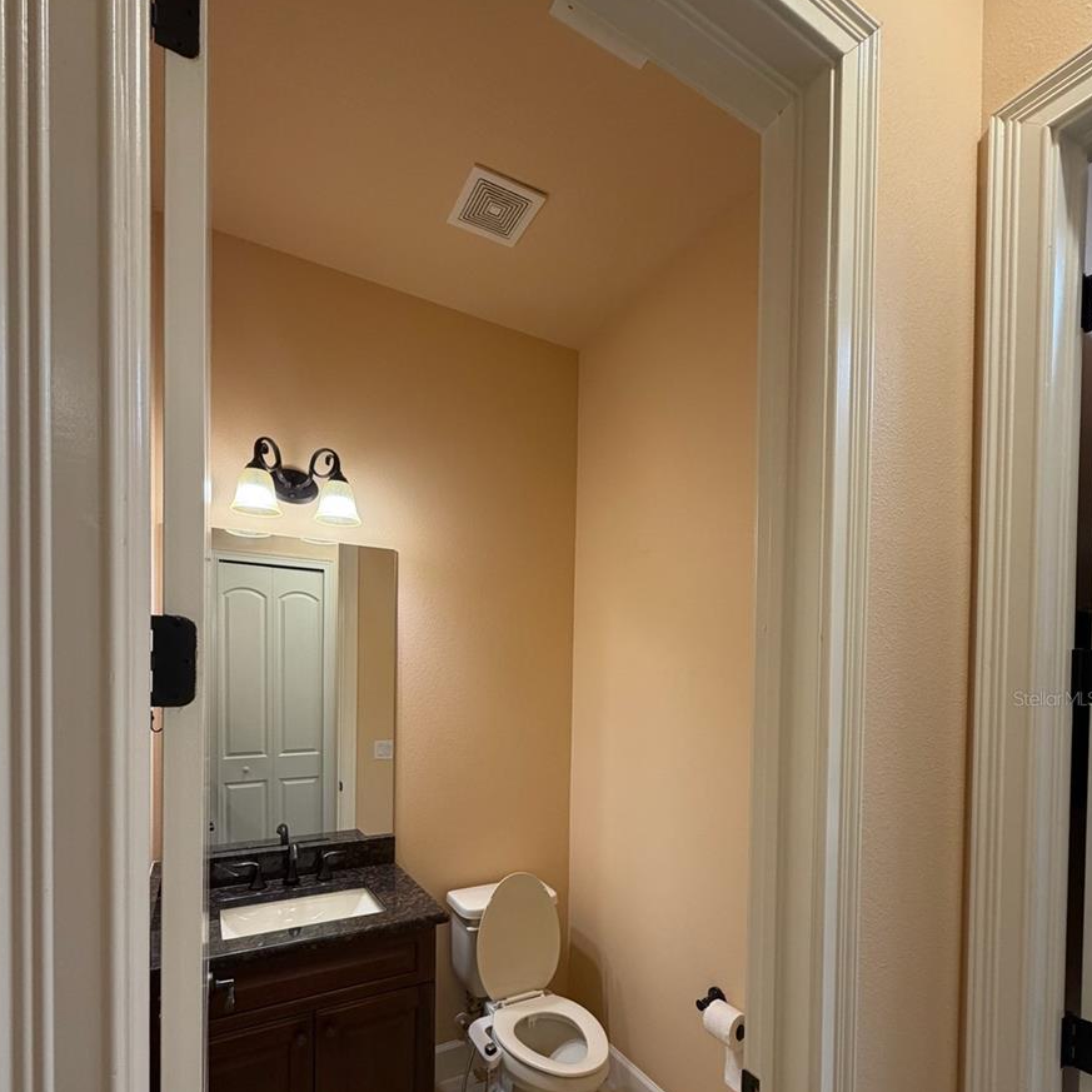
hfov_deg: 84.0
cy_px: 698
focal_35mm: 17
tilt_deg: -0.3
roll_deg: -0.6
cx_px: 539
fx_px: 607
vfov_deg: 82.0
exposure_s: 1/60
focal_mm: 2.22
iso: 200
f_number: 2.2
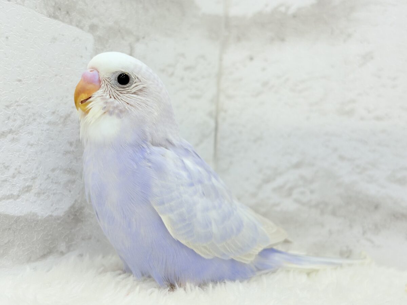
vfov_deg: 28.0
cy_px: 152
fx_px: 611
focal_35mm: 52
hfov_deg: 36.8
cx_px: 204
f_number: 1.6
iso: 64
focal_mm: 5.96
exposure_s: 1/100
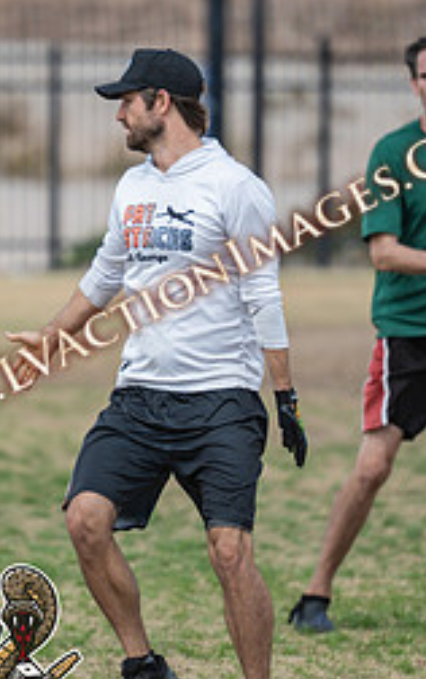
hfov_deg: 2.6
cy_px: 275
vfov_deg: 4.1
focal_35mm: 516
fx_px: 9563
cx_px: 100
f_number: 3.2
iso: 160
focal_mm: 200
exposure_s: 1/3200
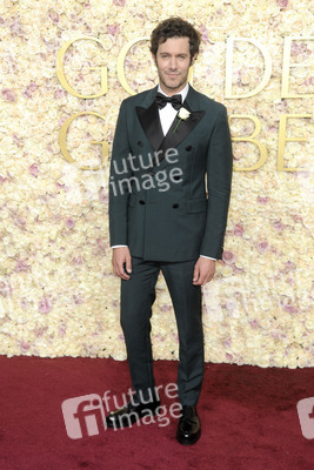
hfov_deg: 26.0
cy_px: 235
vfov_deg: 38.2
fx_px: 680
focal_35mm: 52
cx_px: 157
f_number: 13
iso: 1000
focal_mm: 52
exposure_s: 1/250
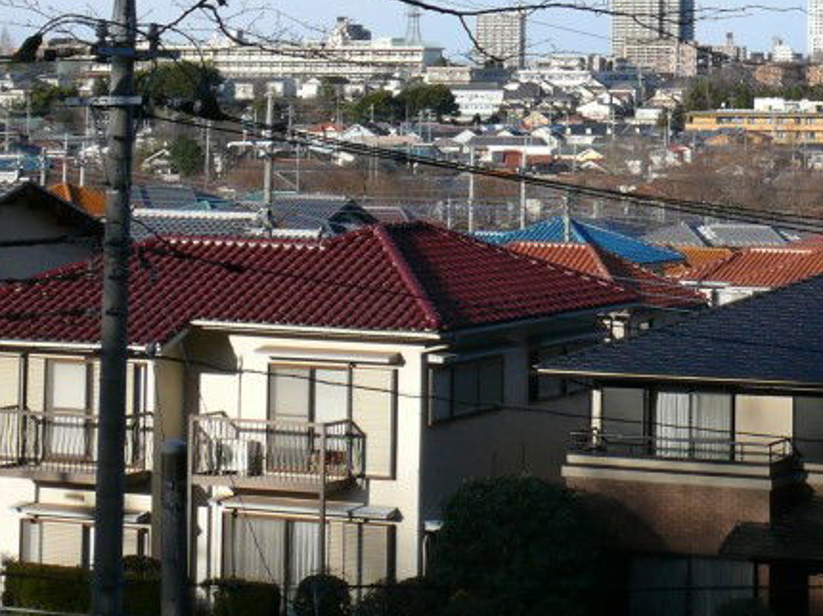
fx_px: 2661
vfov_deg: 12.9
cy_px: -75
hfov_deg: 16.8
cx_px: 976
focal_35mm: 112
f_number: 5.6
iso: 100
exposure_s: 1/400
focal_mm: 9.1
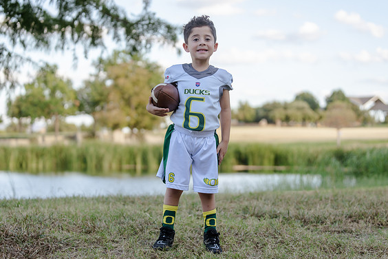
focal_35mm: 72
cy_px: 130
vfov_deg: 18.9
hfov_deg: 28.1
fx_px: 776
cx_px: 194
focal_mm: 70
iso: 125
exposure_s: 1/320
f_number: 2.8
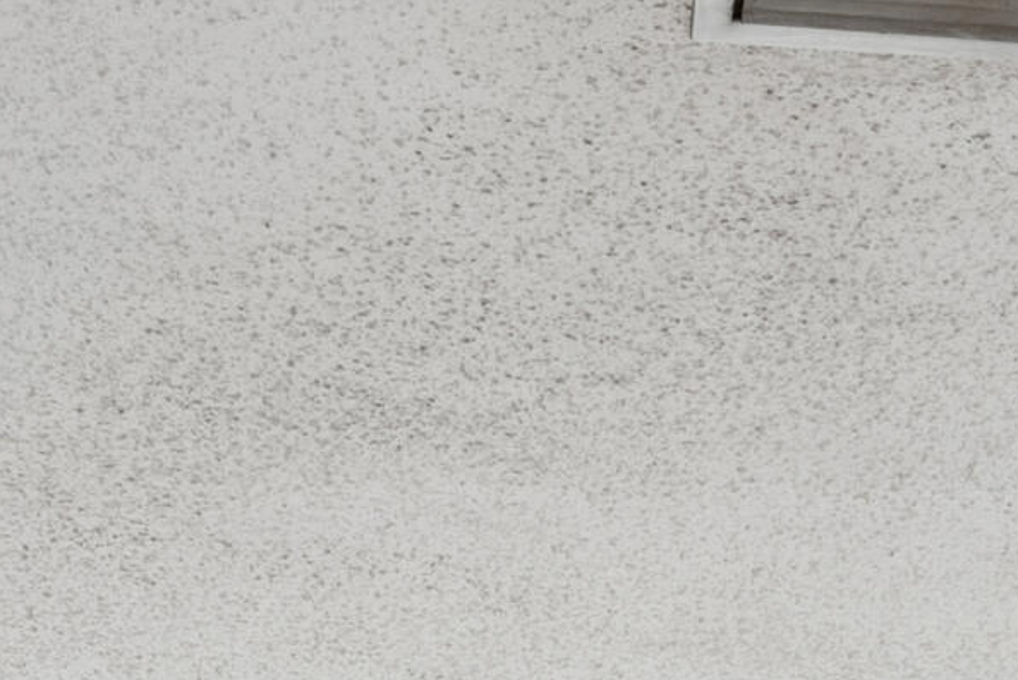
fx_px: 2574
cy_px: 1592
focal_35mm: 91
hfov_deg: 22.0
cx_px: 843
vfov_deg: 12.2
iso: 200
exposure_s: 1/50
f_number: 9
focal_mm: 12
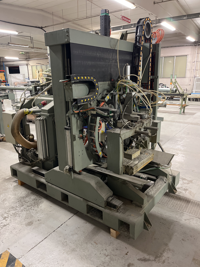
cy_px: 134
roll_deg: +1.1
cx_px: 100
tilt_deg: -15.8
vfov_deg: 67.3
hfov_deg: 53.1
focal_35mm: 26
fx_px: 200
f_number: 1.6
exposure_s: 1/33
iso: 400
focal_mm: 5.1
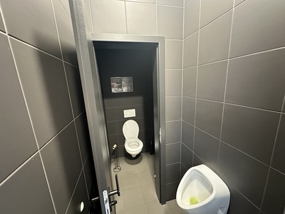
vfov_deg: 85.7
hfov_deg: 102.1
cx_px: 142
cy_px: 107
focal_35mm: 14
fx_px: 115
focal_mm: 2.22
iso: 1000
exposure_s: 1/33
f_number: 2.2
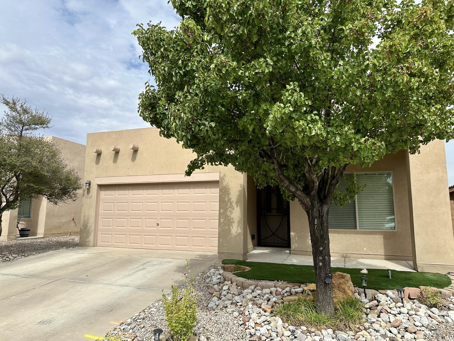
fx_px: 315
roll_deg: -0.9
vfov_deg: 56.8
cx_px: 227
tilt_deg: +9.0
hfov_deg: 71.6
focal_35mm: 24
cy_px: 170
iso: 80
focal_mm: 6.86
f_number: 1.78
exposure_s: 1/5000
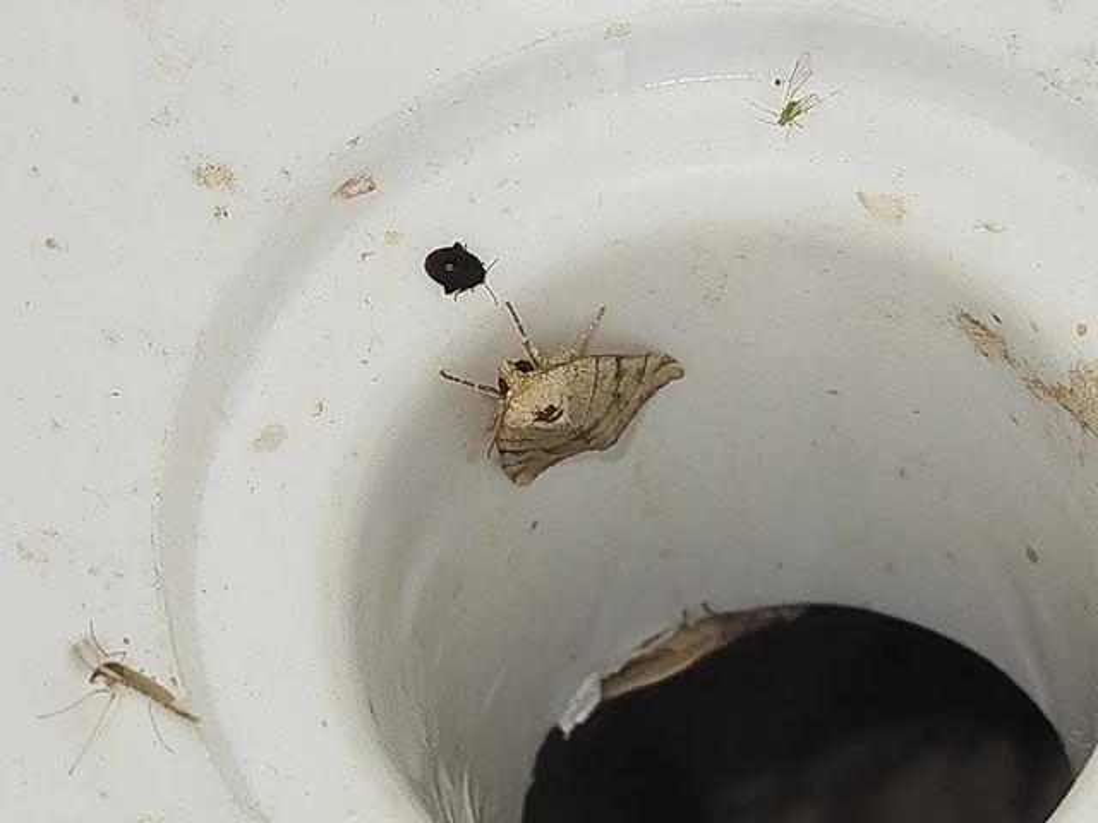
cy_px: 412
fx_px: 3489
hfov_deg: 17.9
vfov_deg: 13.5
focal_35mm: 110
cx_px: 549
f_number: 1.7
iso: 80
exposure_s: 1/50
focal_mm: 5.31
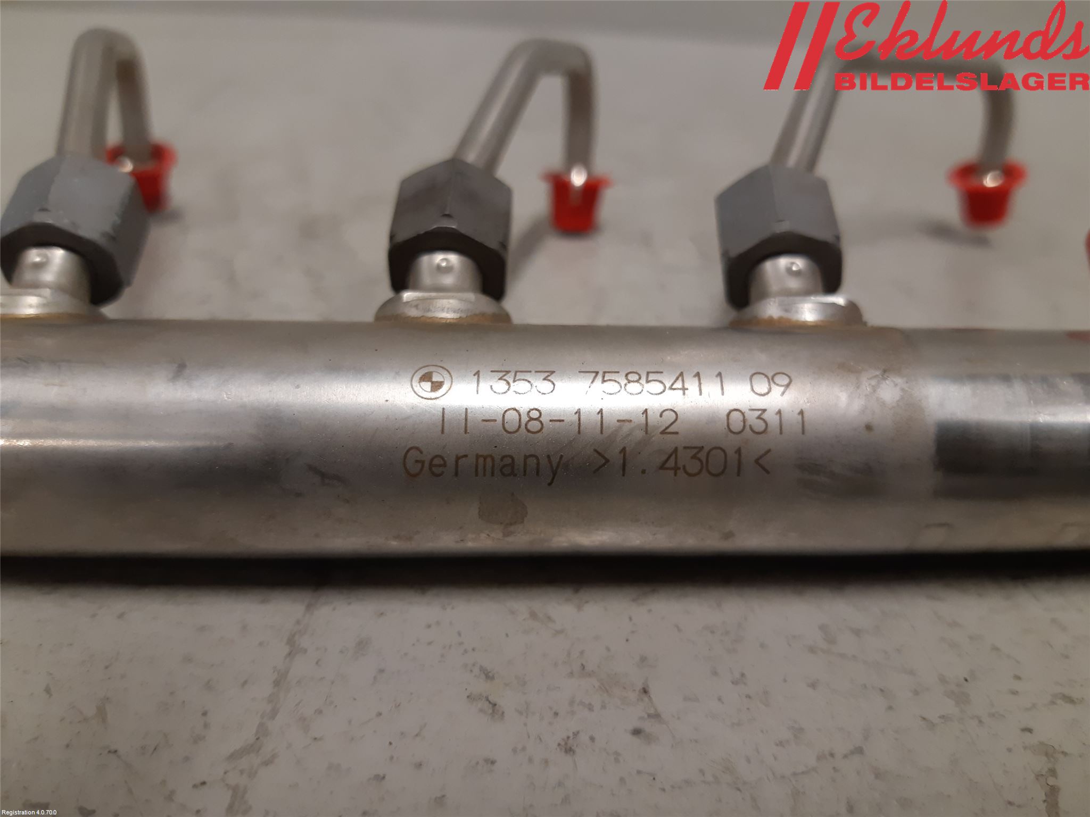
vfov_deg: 53.1
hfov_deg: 67.3
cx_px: 545
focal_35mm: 26
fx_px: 819
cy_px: 408
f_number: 1.7
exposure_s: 1/50
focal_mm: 3.93
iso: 125
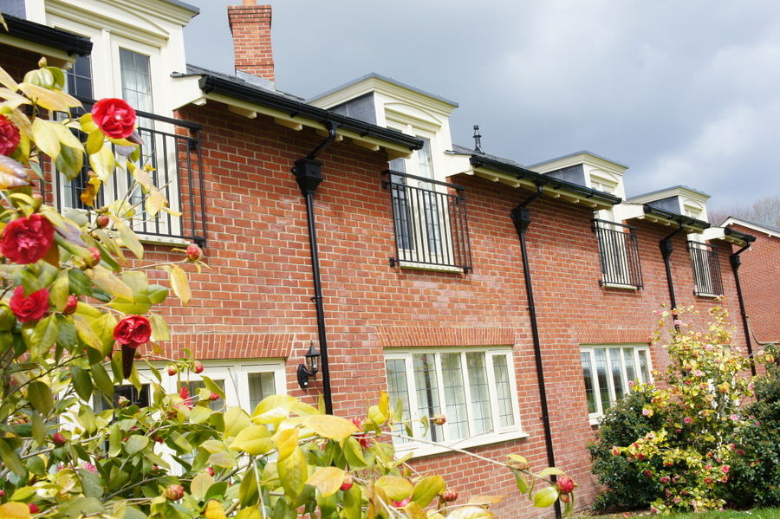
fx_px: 877
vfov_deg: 33.0
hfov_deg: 48.0
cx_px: 390
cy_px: 260
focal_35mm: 40
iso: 200
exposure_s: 1/80
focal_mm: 27
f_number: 13
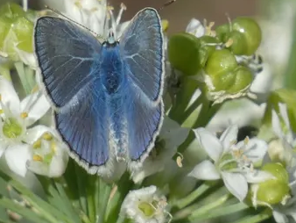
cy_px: 138
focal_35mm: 810
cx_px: 131
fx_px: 6931
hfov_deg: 2.4
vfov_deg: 1.8
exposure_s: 1/200
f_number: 5.6
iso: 80
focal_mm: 76.7
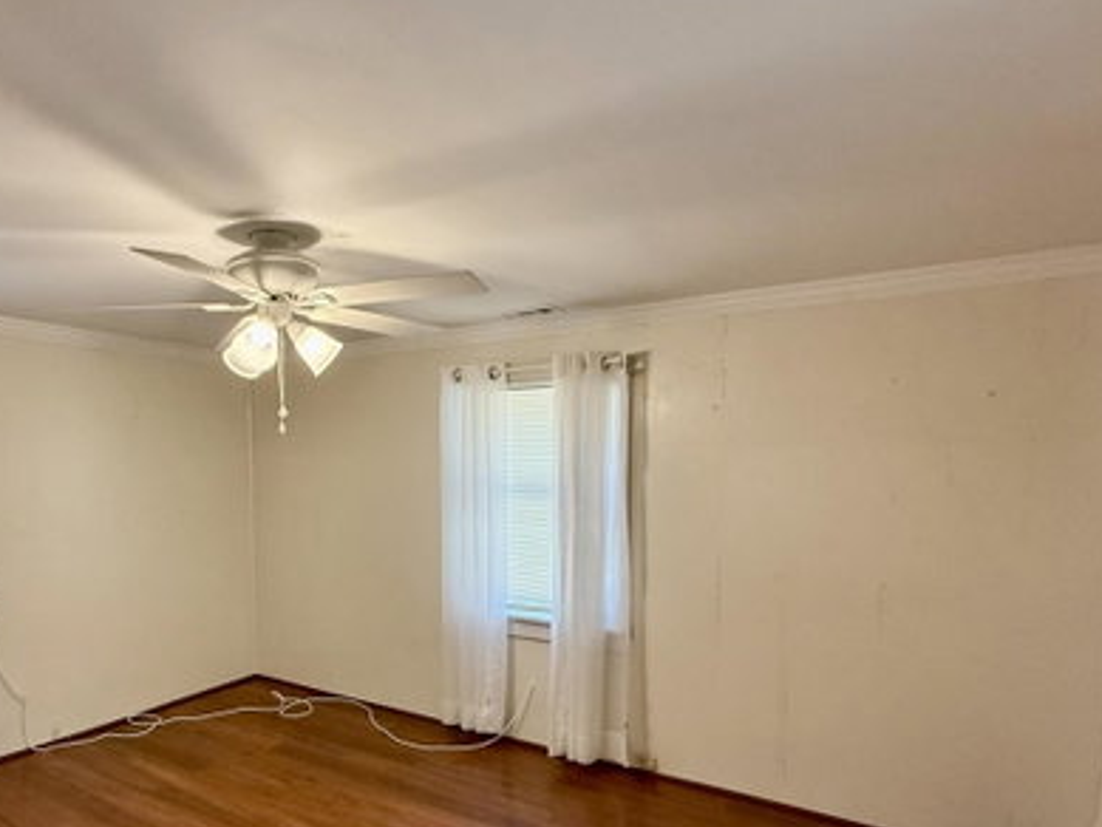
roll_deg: +1.9
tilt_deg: -4.1
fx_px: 732
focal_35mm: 23
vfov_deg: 57.9
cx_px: 387
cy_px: 532
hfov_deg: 72.2
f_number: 2.2
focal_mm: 2.22
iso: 320
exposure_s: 1/120
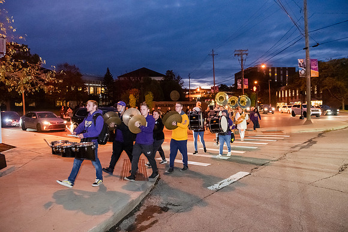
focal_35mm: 27
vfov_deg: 48.0
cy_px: 116
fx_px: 261
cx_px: 174
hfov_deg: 67.4
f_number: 4
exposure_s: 1/60
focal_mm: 27
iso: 8000
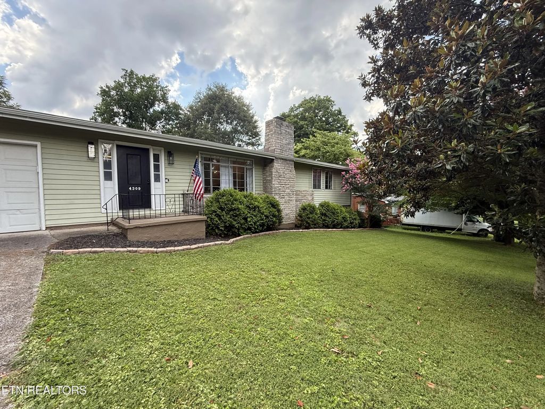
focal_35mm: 14
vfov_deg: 85.7
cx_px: 272
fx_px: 220
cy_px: 204
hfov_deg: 102.1
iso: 64
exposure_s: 1/490
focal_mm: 2.22
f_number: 2.2
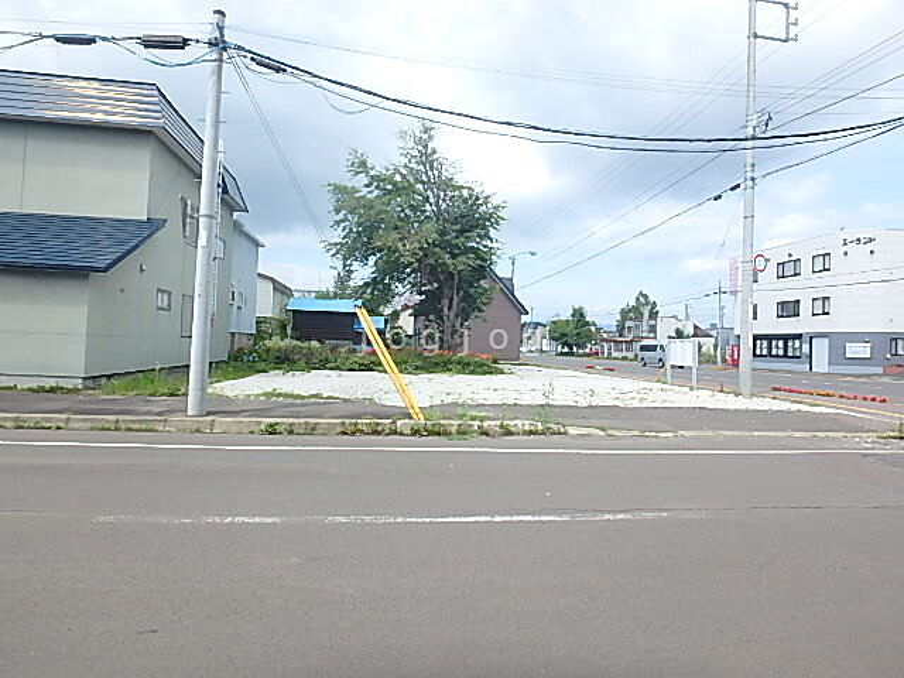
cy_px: 339
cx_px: 452
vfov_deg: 63.4
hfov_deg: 79.0
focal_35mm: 21
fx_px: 548
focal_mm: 3.7
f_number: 3.5
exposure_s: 1/640
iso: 125
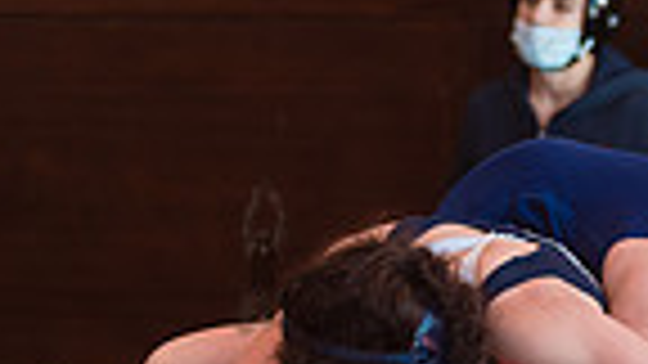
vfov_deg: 2.8
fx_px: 7526
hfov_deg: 4.9
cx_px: 261
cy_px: 254
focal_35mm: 438
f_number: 4
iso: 400
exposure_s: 1/400
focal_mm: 92
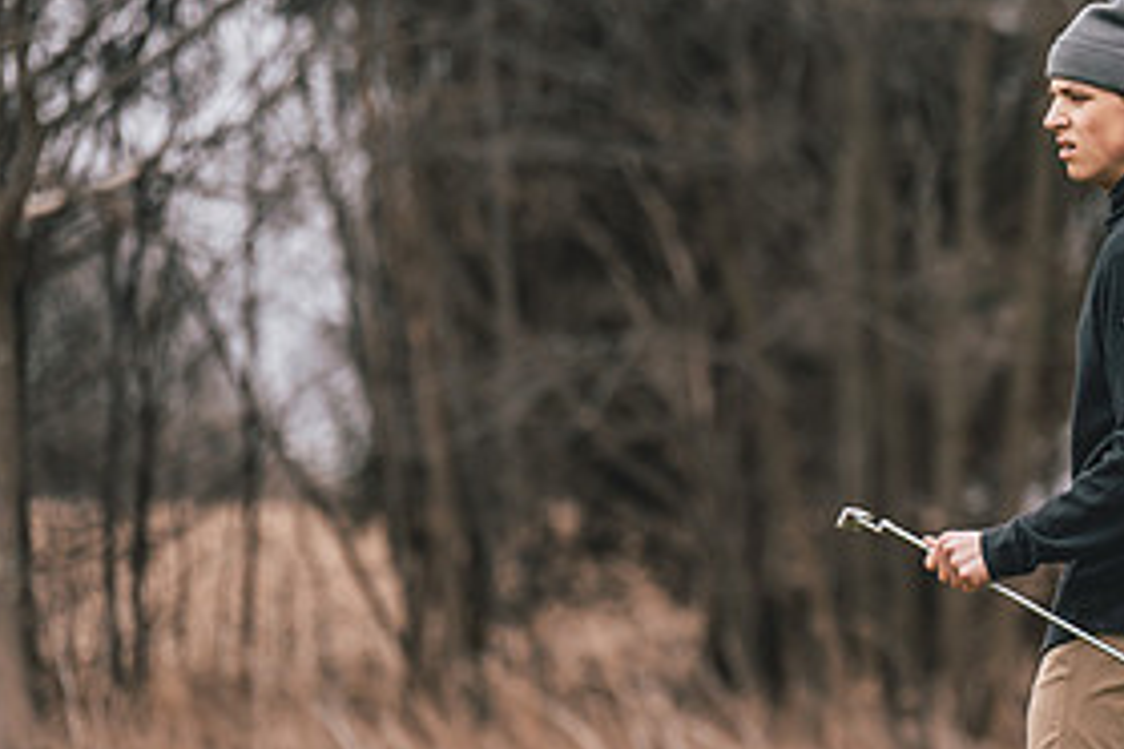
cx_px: 1104
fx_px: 10084
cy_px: 598
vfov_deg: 4.3
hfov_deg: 6.4
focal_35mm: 323
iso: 640
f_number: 2.8
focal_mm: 150
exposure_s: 1/3200
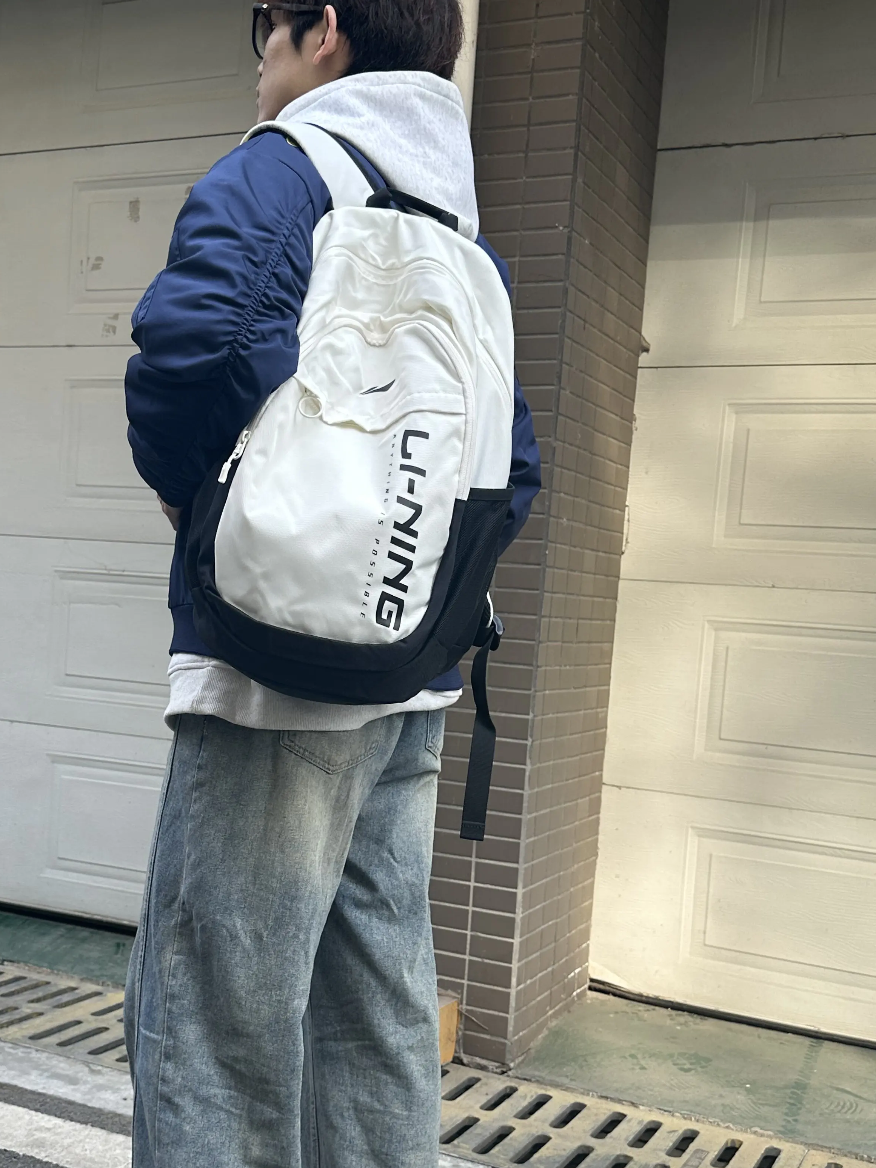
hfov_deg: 33.5
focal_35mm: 43
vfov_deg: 43.7
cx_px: 349
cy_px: 669
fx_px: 1451
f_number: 1.78
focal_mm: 6.86
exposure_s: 1/357
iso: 80
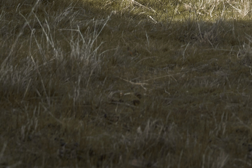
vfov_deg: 6.6
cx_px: 352
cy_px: -228
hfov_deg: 10.1
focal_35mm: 198
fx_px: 1386
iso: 100
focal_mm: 38
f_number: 5.6
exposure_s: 1/160
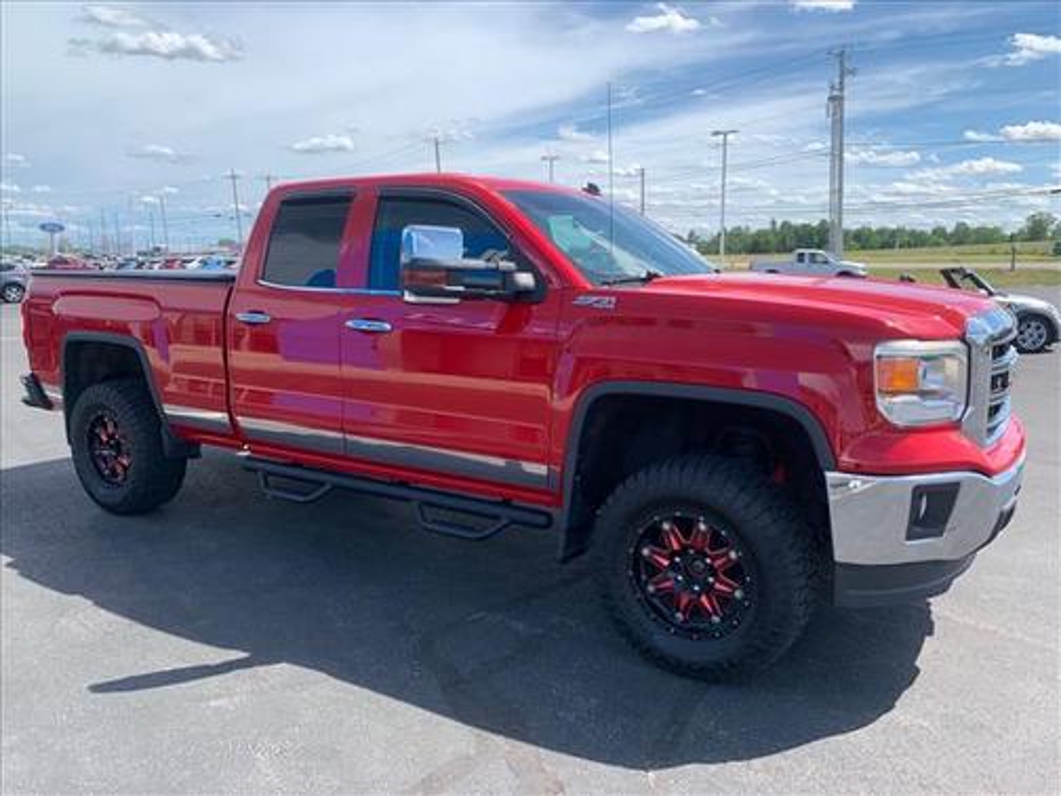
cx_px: 530
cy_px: 398
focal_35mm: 26
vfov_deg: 53.1
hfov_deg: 67.3
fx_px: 797
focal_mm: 4.25
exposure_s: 1/1585
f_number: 1.8
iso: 25
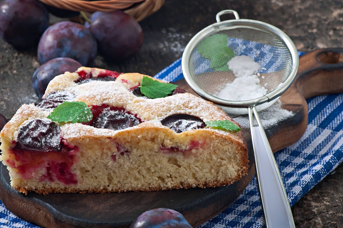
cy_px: 129
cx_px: 144
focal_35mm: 184
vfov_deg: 7.5
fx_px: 1747
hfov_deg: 11.2
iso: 100
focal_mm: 105
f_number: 13
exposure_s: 1/200
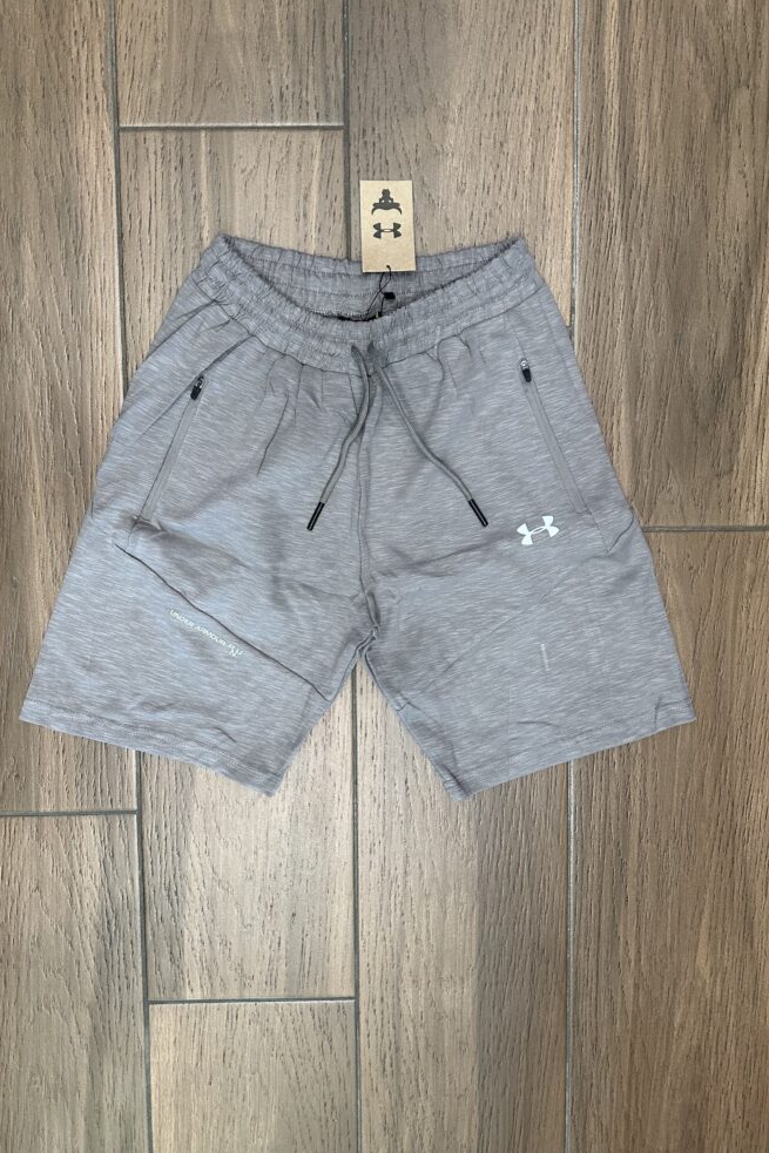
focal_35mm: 26
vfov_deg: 69.4
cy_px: 557
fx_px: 833
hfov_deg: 49.5
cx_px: 369
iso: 200
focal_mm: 6.86
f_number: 1.78
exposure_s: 1/100
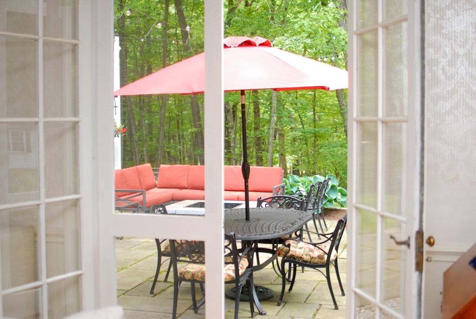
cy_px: 160
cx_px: 238
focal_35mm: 52
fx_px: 695
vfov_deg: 25.8
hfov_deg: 37.8
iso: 400
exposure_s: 1/250
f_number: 2.5
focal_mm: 35
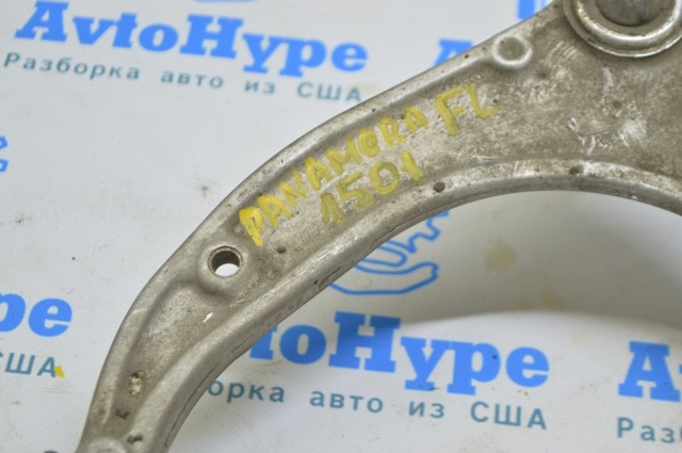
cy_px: 226
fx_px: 1561
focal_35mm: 82
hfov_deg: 24.6
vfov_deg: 16.5
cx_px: 341
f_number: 5.6
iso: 400
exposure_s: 1/20
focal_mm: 55
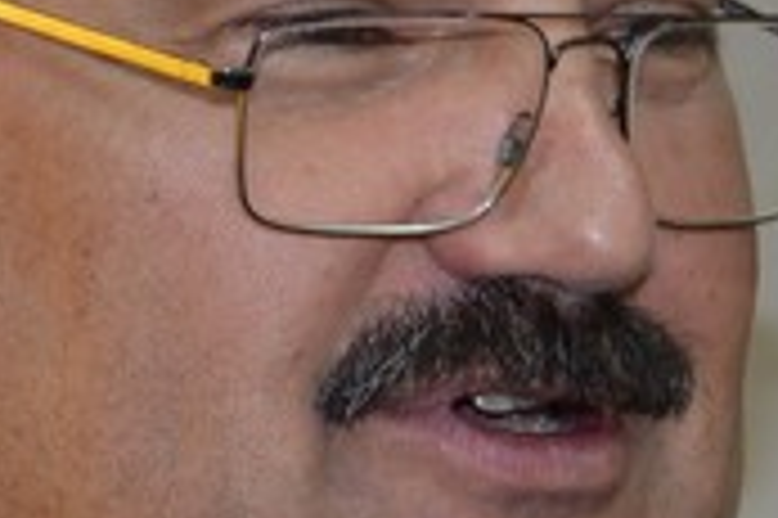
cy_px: 216
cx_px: -94
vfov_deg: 6.5
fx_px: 4569
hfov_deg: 9.6
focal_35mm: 212
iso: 400
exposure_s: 1/60
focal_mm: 27
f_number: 4
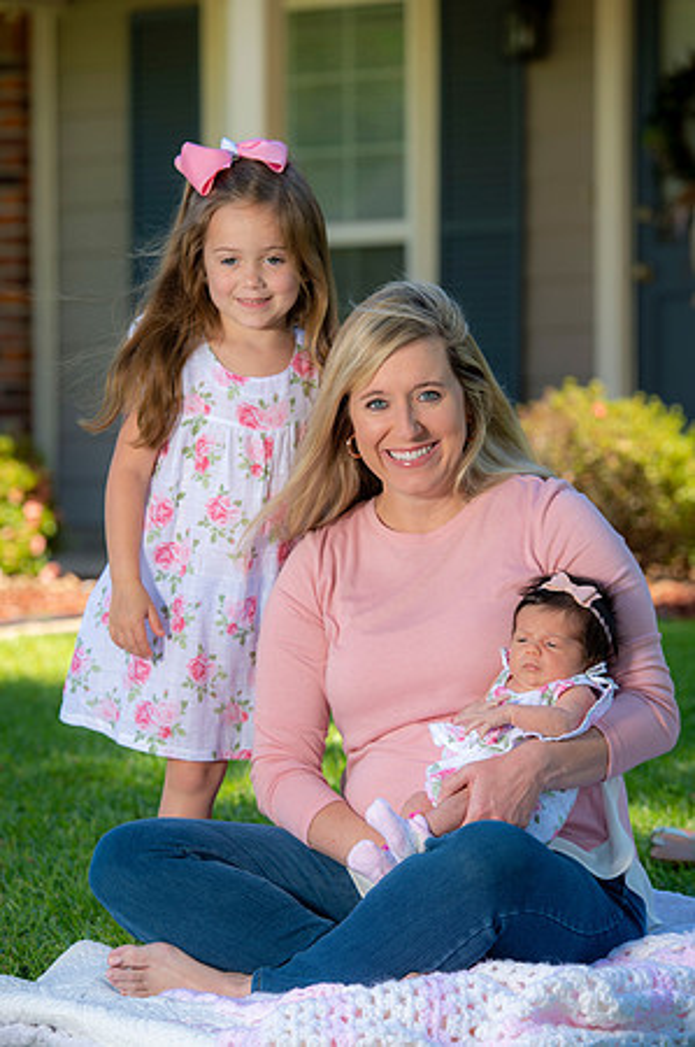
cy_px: 524
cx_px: 348
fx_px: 3773
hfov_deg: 10.5
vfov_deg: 15.8
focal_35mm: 130
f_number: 5.6
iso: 100
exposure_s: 1/160
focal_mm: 130
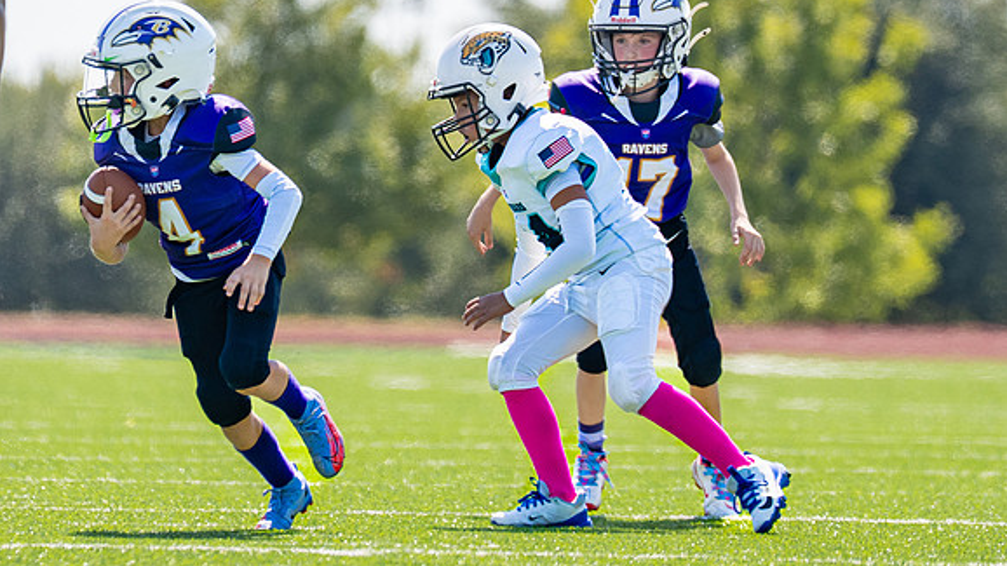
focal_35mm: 538
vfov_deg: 2.3
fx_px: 14364
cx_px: 418
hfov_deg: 4.0
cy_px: 155
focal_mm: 200
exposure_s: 1/2000
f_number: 2.8
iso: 125
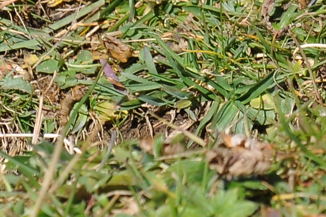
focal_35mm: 1713
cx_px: 495
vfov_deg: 0.8
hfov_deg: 1.2
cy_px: -338
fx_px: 15495
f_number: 8
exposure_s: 1/250
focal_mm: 200
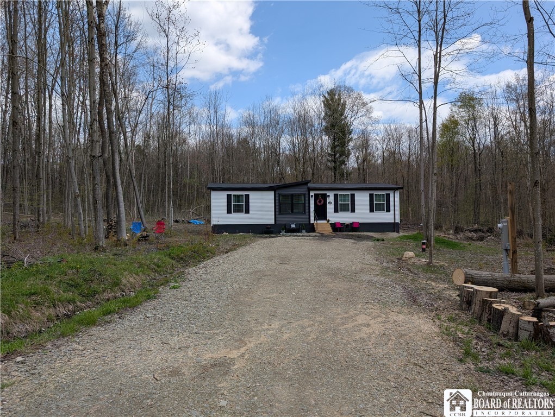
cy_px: 208
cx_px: 278
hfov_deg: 71.5
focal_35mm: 24
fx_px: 385
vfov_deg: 56.9
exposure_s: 1/1134
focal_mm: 6.9
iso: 21
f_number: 1.68
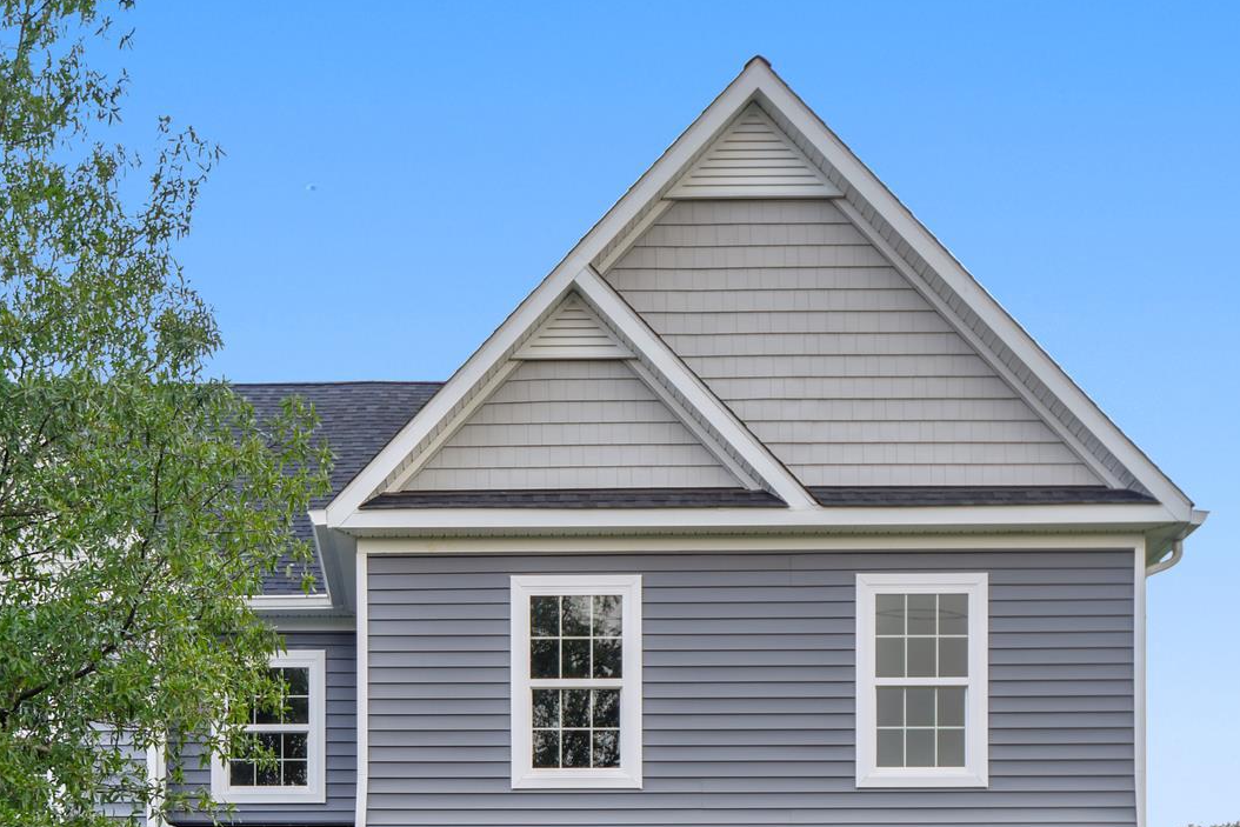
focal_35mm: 68
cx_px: 428
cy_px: 758
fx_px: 2342
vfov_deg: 19.6
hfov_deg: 29.5
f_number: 5
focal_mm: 35
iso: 100
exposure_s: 1/100
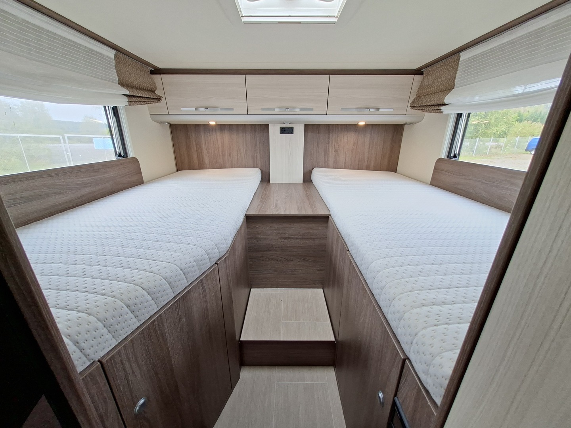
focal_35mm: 13
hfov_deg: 106.2
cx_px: 286
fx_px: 214
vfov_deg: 89.9
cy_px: 214
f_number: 2.2
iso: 125
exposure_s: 1/50
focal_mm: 1.74
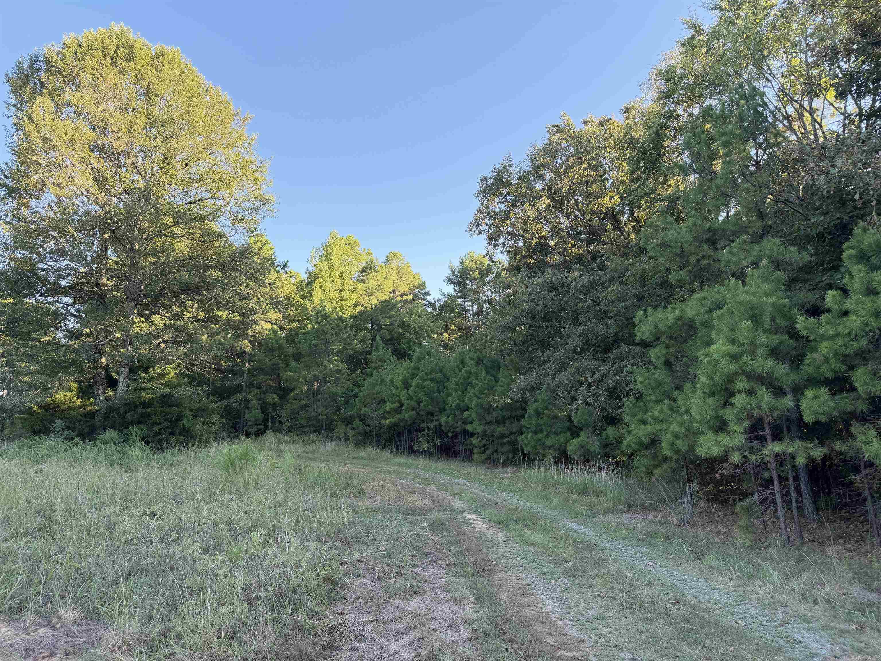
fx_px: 611
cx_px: 440
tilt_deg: +8.4
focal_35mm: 24
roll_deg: +3.1
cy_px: 330
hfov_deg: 71.6
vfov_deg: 56.8
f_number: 1.78
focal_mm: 6.76
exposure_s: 1/360
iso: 80
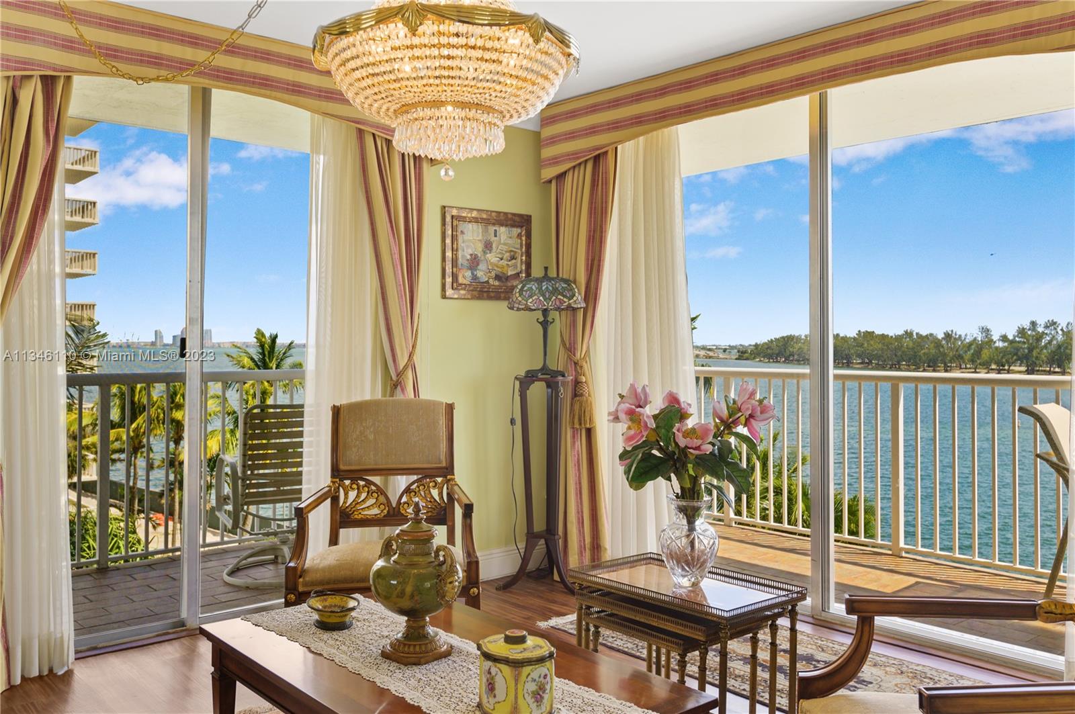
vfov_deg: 43.5
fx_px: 895
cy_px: 357
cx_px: 538
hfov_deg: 62.0
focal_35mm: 30
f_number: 7.1
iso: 100
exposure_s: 1/5
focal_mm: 30
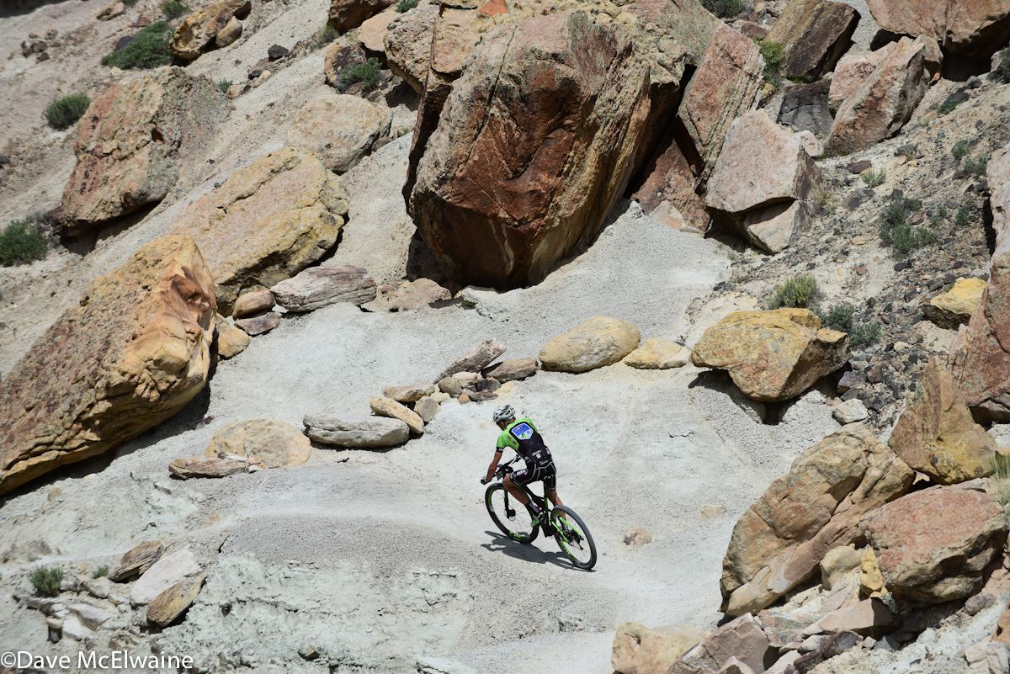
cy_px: 337
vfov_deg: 6.9
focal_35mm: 200
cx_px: 505
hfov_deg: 10.3
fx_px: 5613
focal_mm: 200
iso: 64
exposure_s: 1/1000
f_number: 3.2
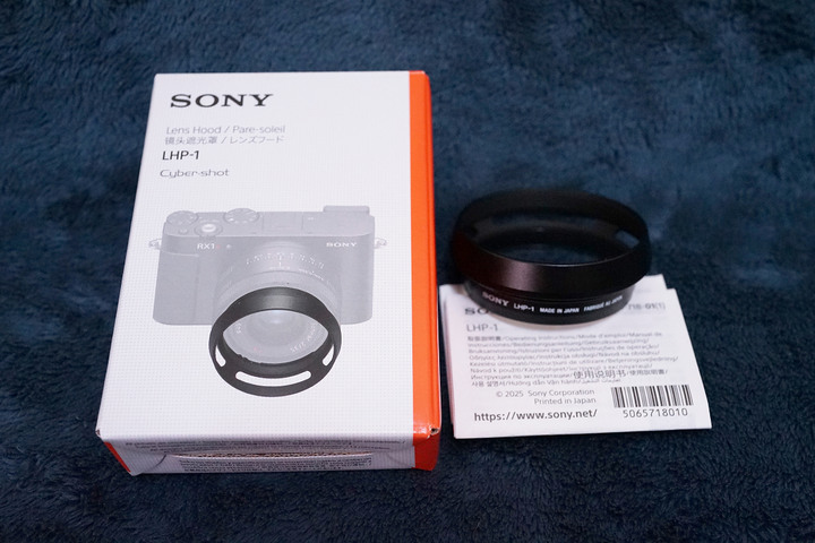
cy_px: 272
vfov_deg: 37.9
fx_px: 792
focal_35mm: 35
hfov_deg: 54.4
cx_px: 408
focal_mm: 35
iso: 6400
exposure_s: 1/80
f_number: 5.6
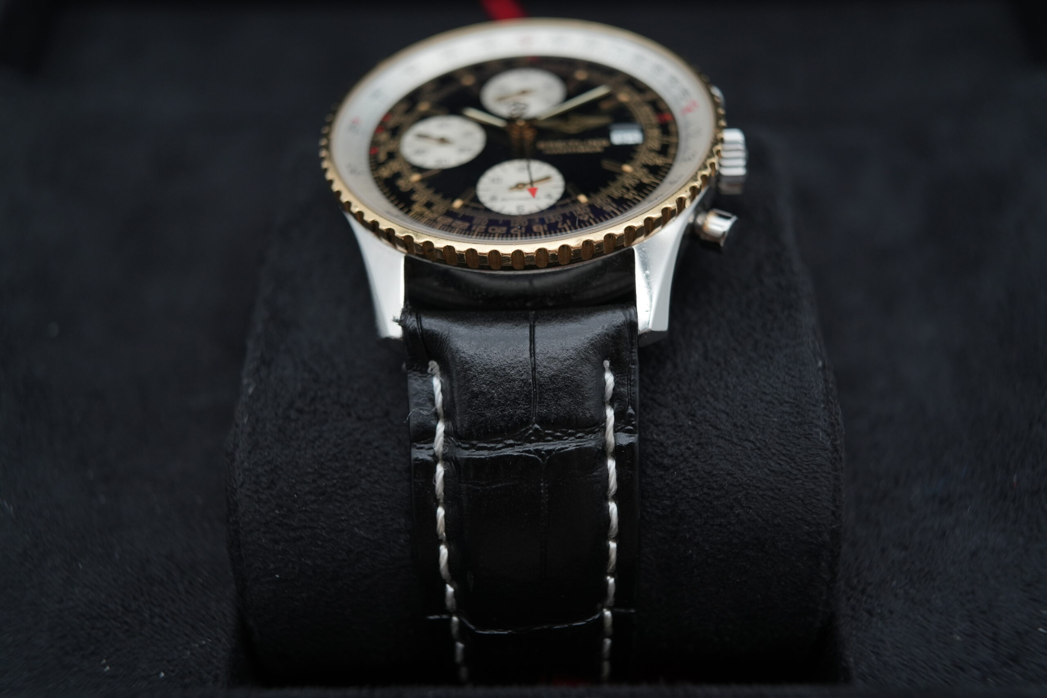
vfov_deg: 37.9
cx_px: 524
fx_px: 1018
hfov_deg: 54.4
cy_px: 349
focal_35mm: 35
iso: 400
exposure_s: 1/250
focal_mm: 35
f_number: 5
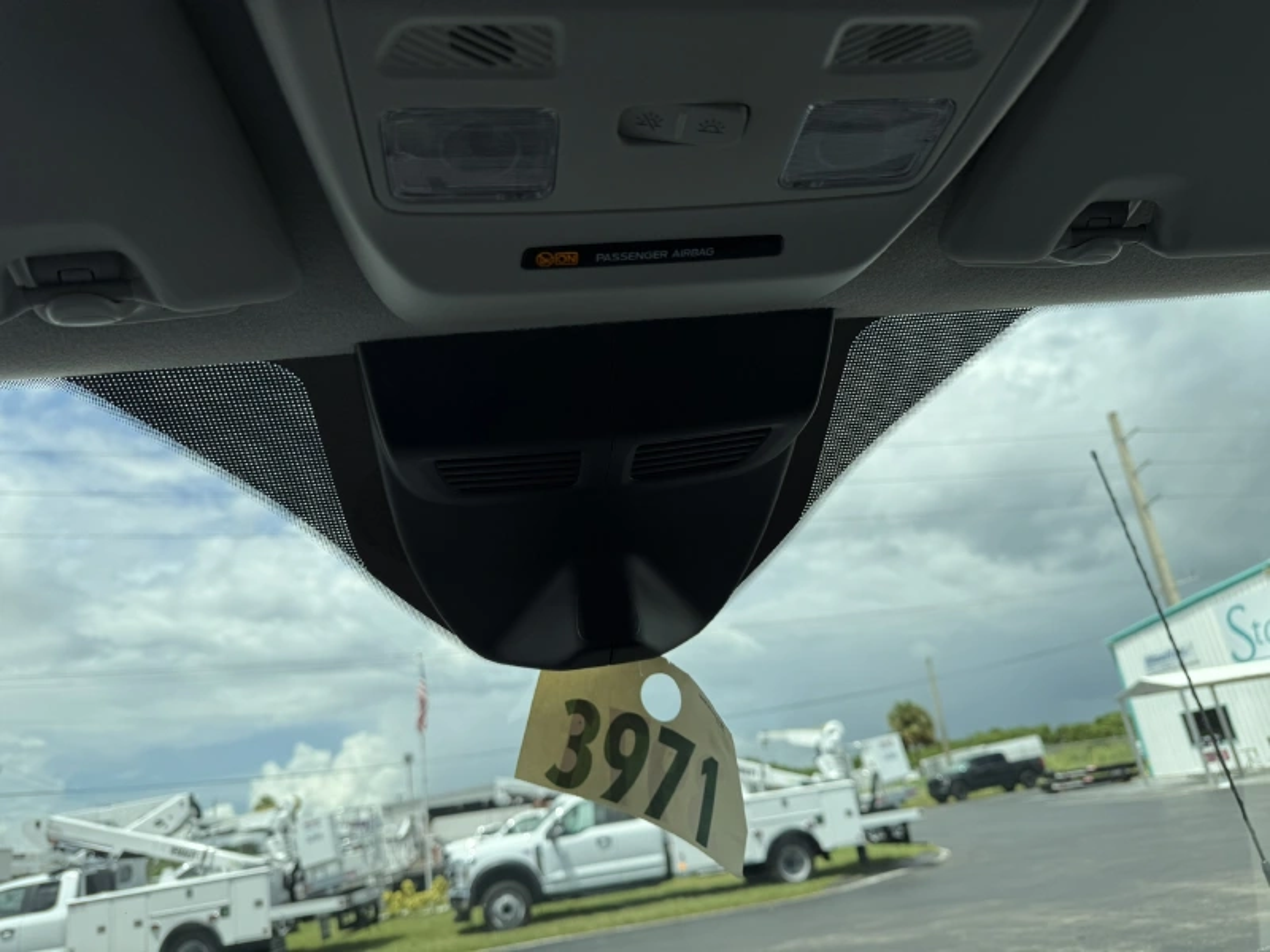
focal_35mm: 24
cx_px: 635
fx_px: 881
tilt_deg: +20.0
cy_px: 476
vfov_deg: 56.8
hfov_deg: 71.6
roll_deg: +8.8
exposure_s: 1/4167
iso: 80
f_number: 1.78
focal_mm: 6.76
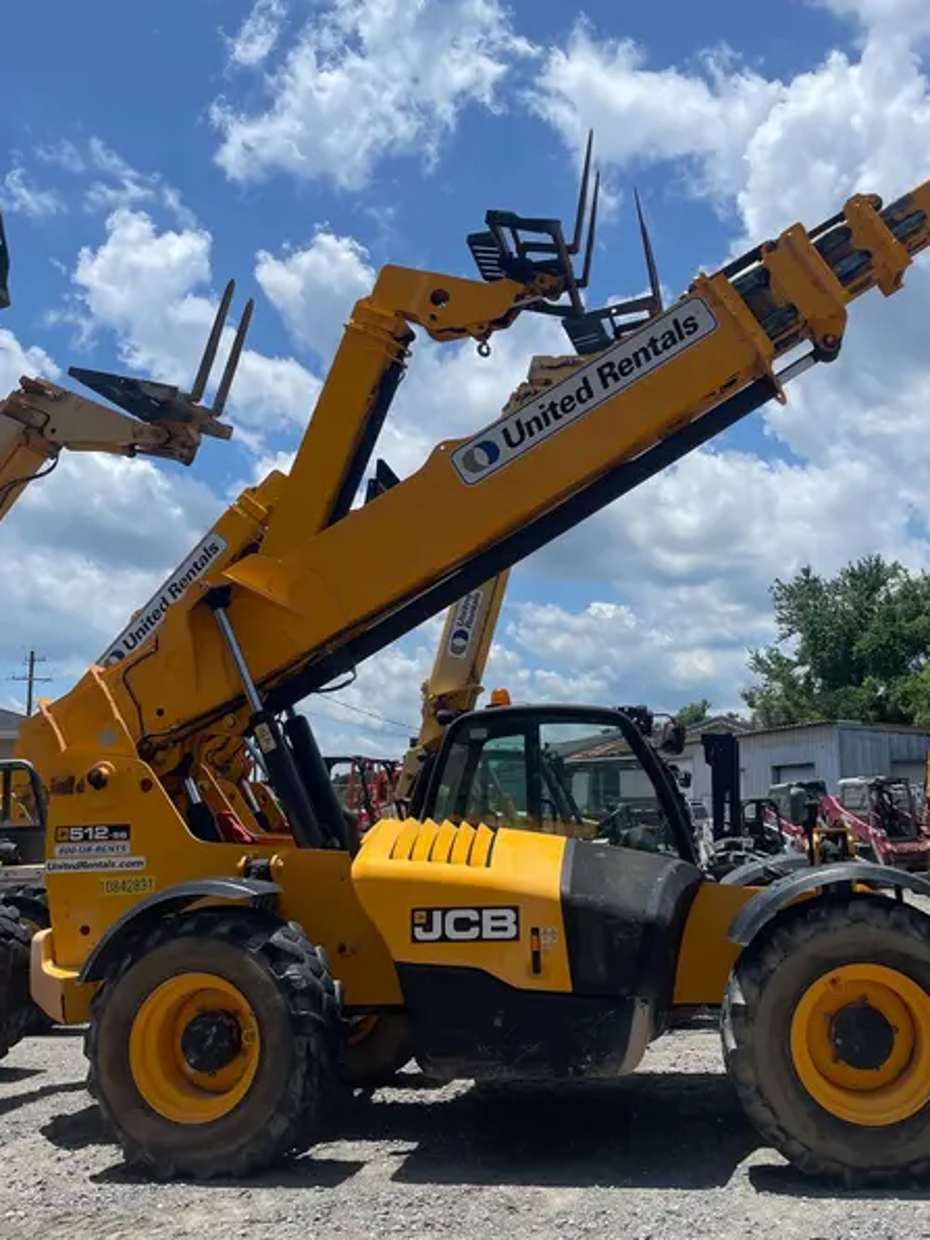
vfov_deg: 56.8
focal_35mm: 32
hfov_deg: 43.9
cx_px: 564
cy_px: 623
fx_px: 1146
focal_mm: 4.2
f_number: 1.6
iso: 32
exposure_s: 1/6135
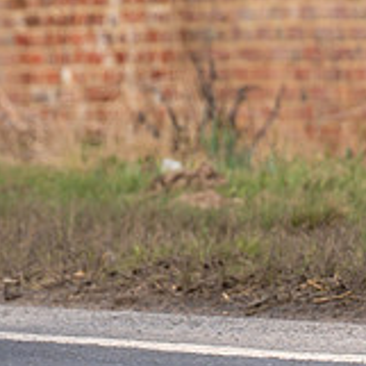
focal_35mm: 830
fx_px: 9929
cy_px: -180
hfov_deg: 2.1
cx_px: -151
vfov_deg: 2.1
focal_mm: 185
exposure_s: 1/800
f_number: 3.5
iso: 160
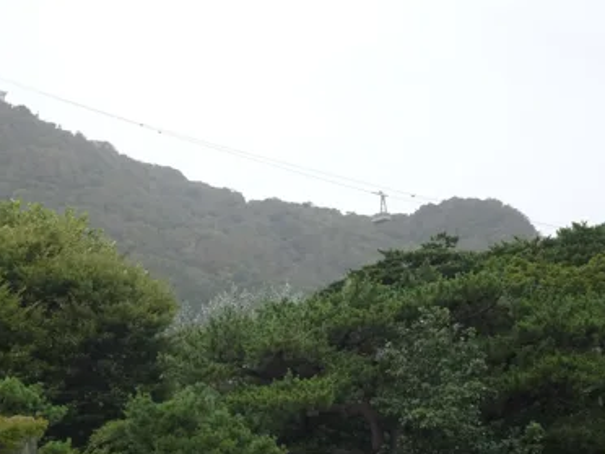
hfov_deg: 16.4
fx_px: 2097
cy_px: 247
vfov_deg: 12.3
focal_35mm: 120
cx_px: 221
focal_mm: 15.92
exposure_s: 1/100
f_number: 5
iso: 250
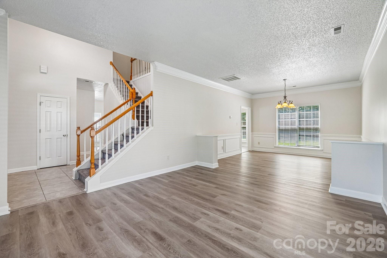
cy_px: 129
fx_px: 161
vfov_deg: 77.3
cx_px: 194
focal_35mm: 15
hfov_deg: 100.4
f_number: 8
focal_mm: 10
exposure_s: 1/30
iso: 400
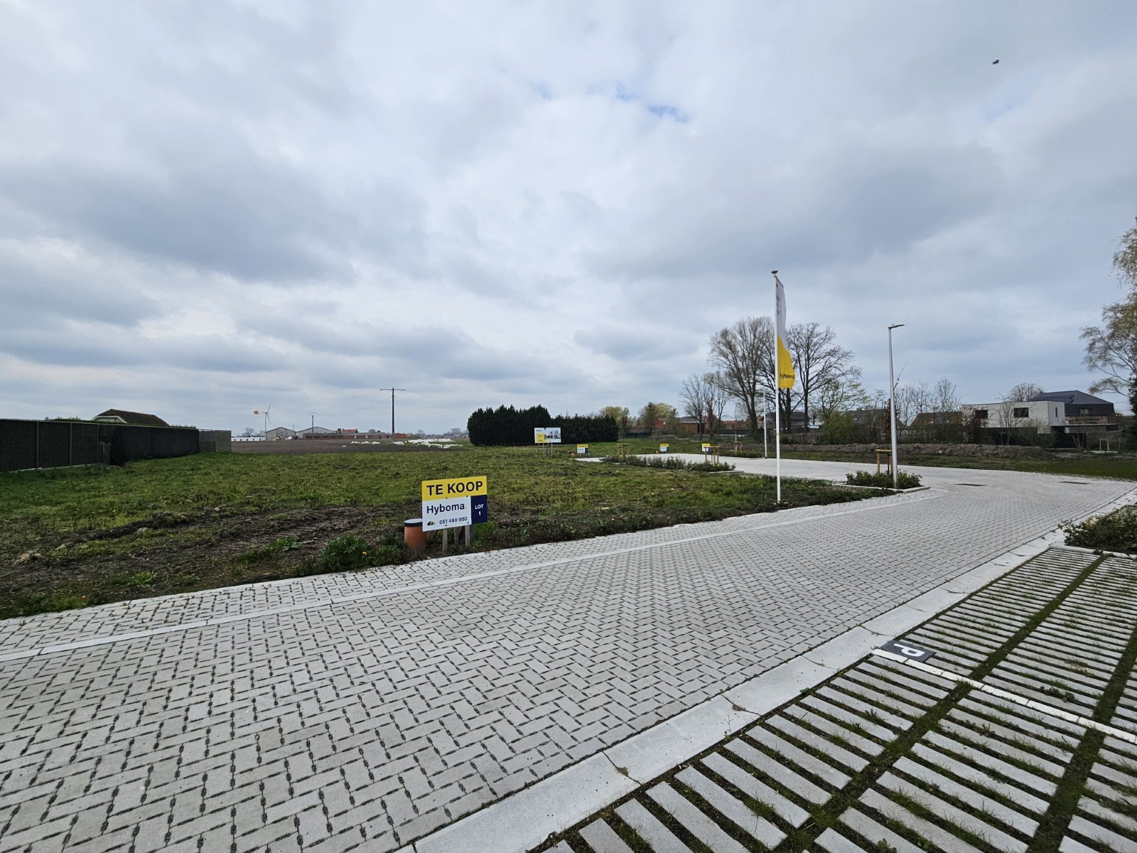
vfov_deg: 89.9
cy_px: 426
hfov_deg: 106.2
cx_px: 568
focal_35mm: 13
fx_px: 427
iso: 50
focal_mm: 2.2
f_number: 2.2
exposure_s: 1/3550
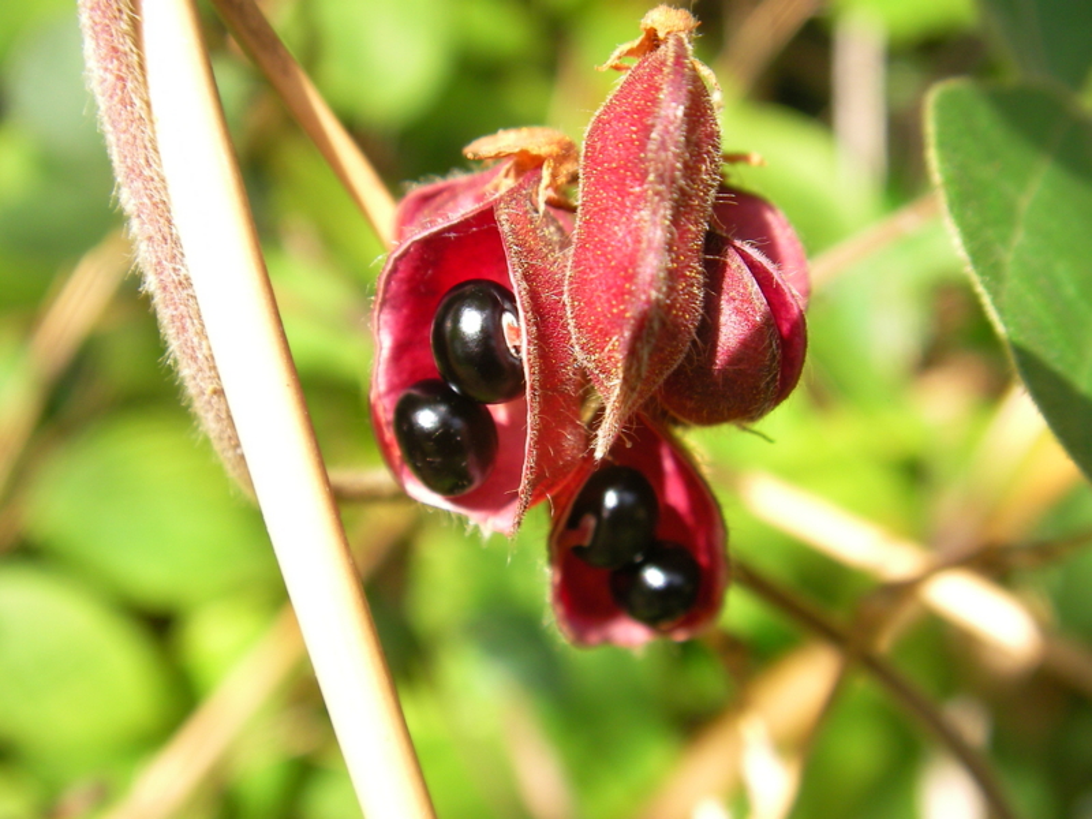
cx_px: 546
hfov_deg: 45.8
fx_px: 1293
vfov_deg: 35.1
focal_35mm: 41
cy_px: 410
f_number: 3.5
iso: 50
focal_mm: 6.3
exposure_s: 1/156
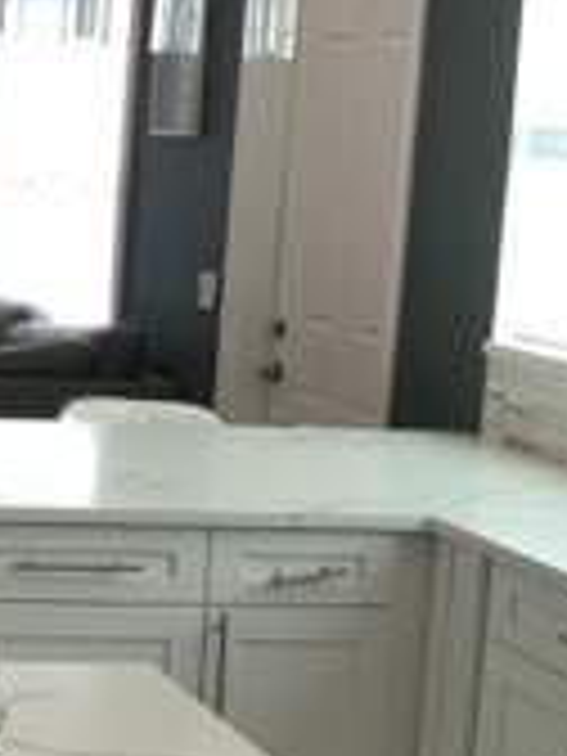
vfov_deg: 23.5
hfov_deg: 16.3
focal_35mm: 83
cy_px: 295
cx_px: -270
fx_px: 1813
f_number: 1.8
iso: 20
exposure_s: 1/120
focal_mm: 3
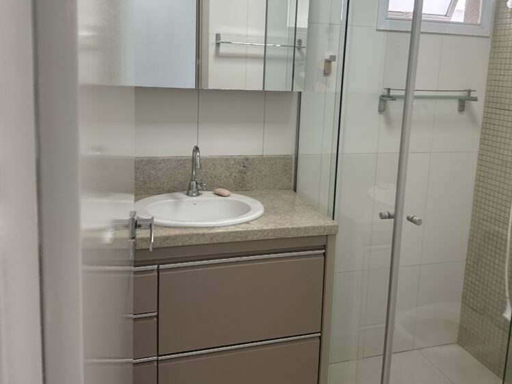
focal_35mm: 33
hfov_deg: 55.3
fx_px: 488
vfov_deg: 42.5
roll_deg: -2.9
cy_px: 137
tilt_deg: -8.7
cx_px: 274
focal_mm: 6.86
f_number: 1.78
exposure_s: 1/120
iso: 125
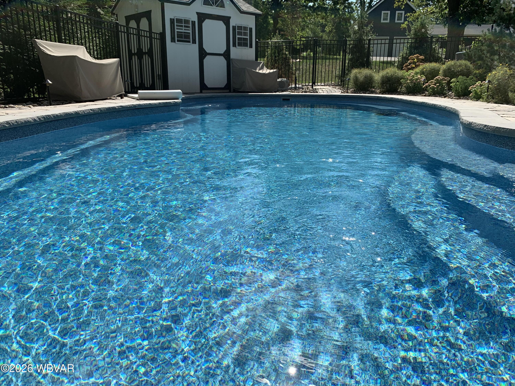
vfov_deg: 53.1
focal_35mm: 26
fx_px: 387
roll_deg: -1.1
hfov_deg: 67.3
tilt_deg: -14.8
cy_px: 193
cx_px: 258
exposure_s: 1/2833
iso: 25
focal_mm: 4.25
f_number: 1.8
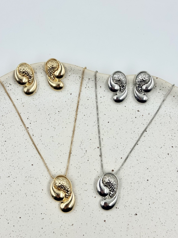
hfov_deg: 29.1
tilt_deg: -81.4
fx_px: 343
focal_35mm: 50
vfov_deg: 38.2
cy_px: 116
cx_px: 86
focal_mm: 6.76
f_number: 1.78
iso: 64
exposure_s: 1/966
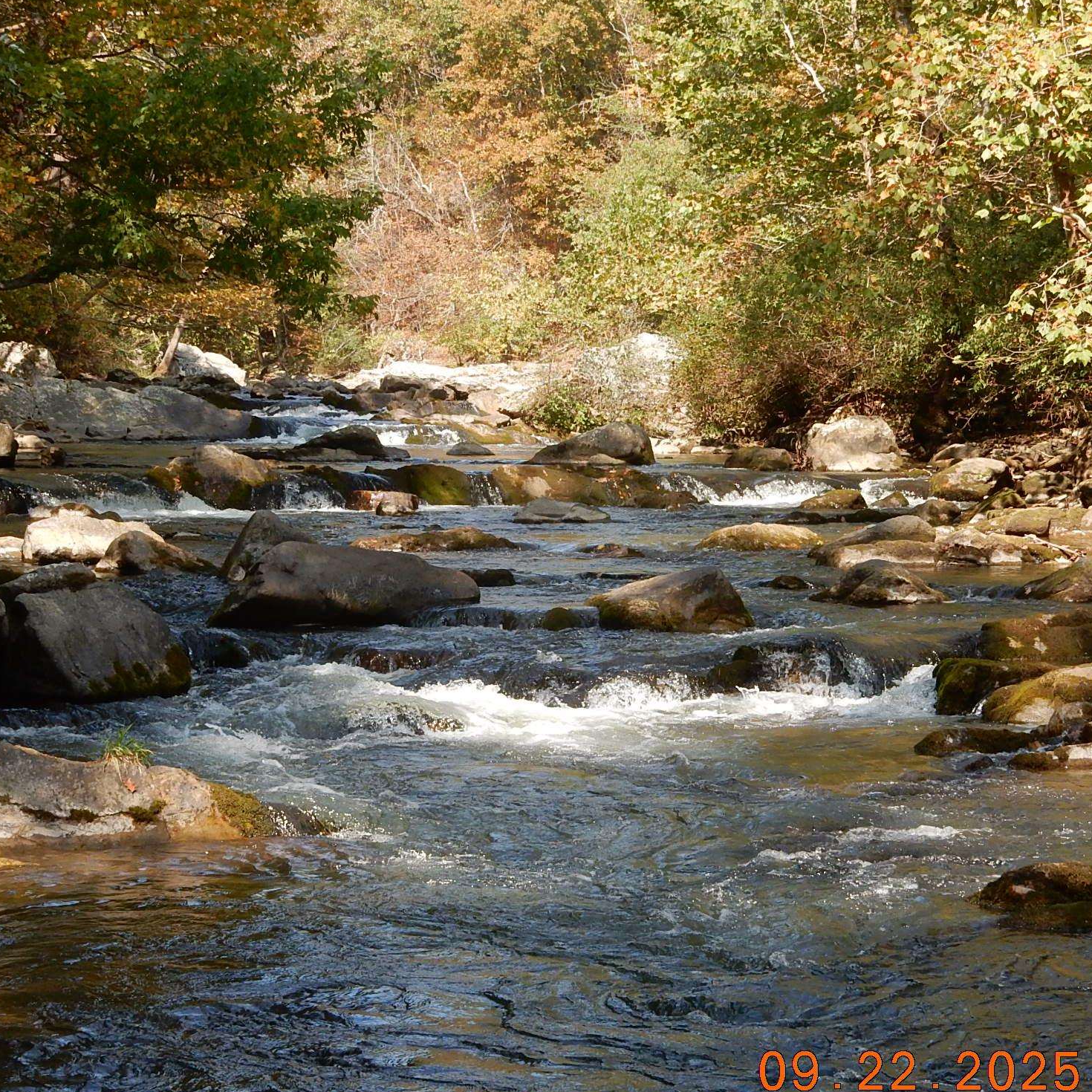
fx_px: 3462
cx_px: 507
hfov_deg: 17.9
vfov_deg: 17.9
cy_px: 571
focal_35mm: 97
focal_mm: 12.6
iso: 125
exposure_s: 1/200
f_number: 4.8
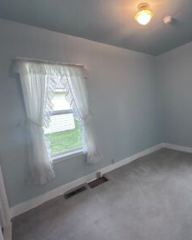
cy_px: 118
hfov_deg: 67.7
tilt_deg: -6.0
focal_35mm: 19
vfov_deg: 83.3
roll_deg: +5.0
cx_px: 136
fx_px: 135
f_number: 2.2
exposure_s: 1/120
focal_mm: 2.22
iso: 250
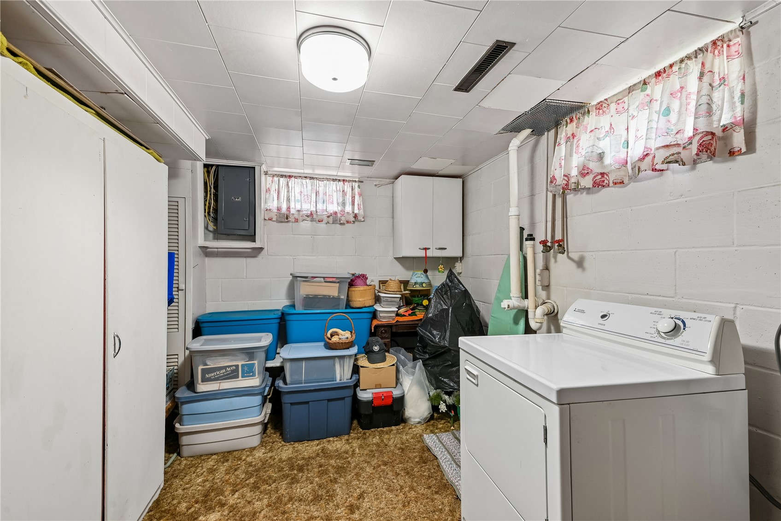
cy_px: 260
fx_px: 336
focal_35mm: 16
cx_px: 390
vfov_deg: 75.5
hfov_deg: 98.5
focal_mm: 15.5
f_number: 8
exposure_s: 1/13
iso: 320
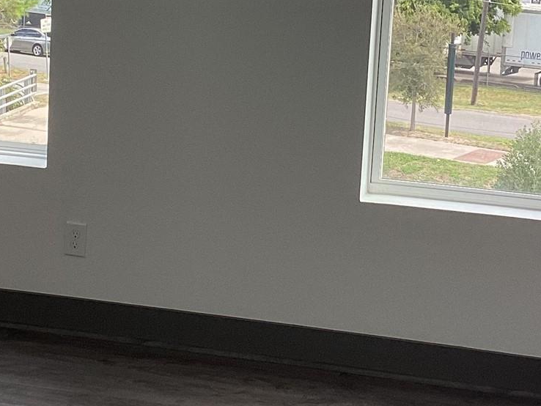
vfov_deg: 17.1
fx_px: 1344
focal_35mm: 86
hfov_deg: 22.7
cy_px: 95
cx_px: 284
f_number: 2.4
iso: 32
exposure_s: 1/120
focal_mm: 3.3
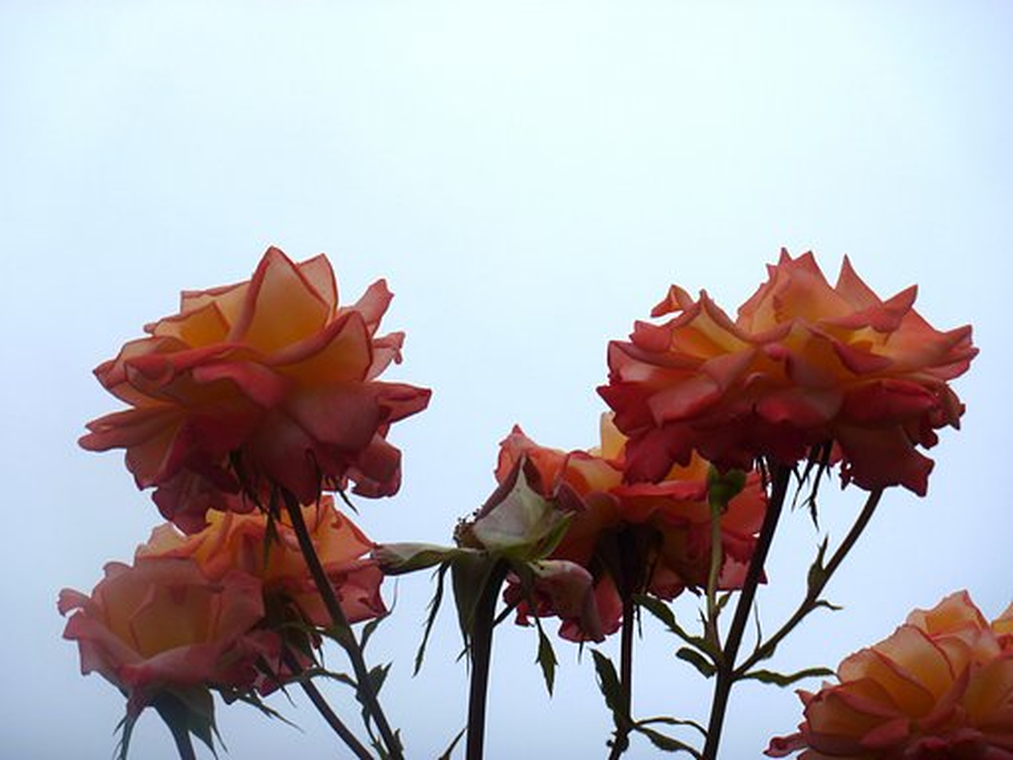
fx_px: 1931
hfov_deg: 29.4
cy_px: 380
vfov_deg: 22.3
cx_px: 506
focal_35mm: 66
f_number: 5
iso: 100
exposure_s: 1/250
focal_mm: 11.8
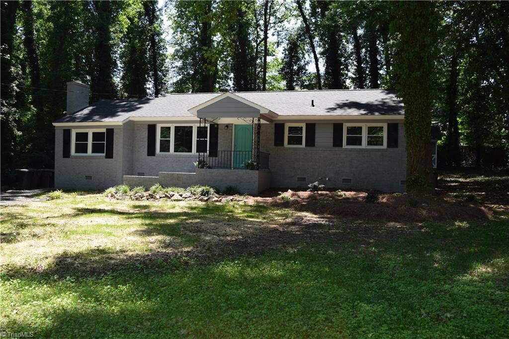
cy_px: 170
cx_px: 254
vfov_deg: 41.7
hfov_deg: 59.5
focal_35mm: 32
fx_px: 445
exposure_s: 1/160
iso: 100
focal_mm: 21
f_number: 6.3
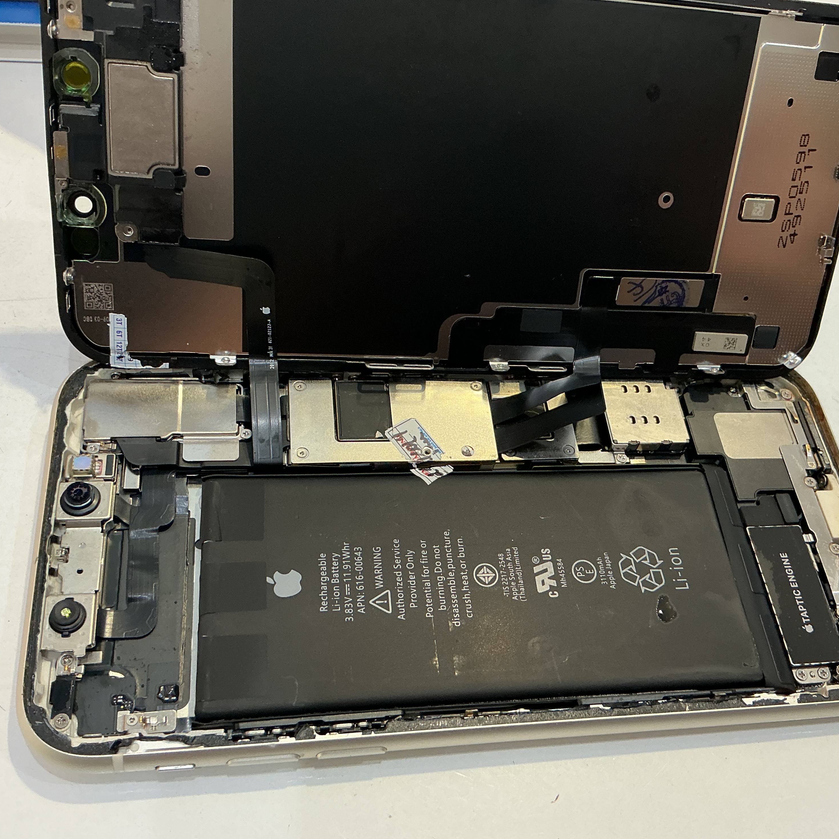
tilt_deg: -55.0
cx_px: 456
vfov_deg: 47.2
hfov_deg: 47.2
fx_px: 960
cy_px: 415
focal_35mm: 35
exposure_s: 1/60
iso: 64
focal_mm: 3
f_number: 1.8
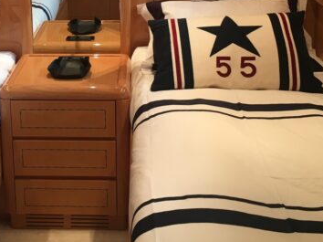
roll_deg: +1.4
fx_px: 587
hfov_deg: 30.5
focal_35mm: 63
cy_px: 3
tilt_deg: -13.5
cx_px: 103
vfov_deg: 22.4
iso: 80
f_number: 2.2
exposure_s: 1/33
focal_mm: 4.15
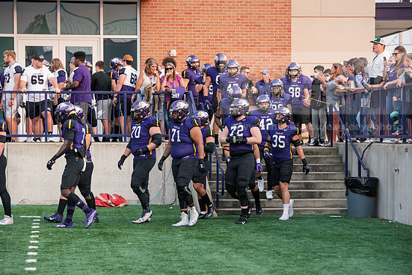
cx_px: 197
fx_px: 1397
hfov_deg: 16.8
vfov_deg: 11.2
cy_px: 142
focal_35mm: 122
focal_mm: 116
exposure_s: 1/400
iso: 800
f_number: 4.5
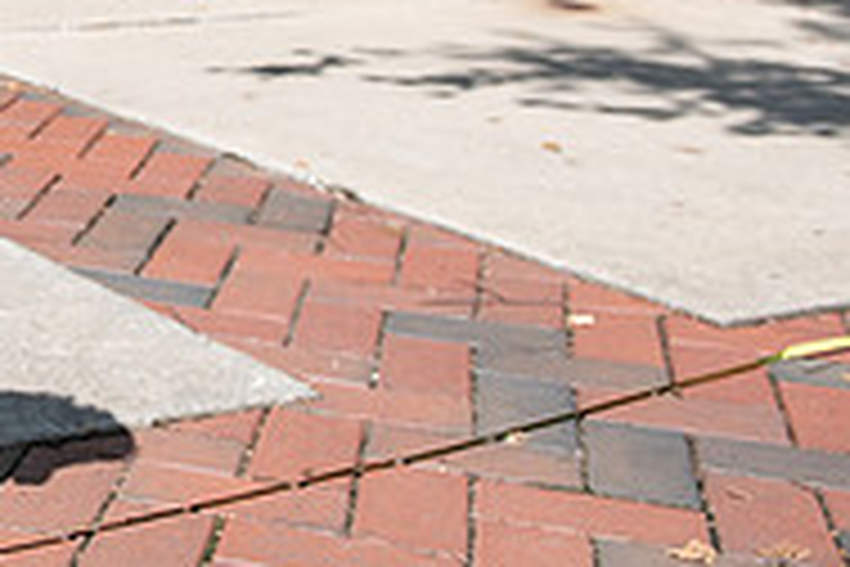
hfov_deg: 21.3
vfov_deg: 15.9
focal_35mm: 83
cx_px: -351
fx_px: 1960
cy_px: -92
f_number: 4
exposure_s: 1/640
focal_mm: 27
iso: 125
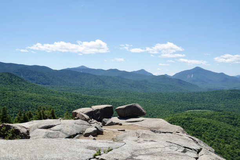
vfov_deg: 37.9
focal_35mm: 35
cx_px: 120
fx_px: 233
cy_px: 80
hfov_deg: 54.4
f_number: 9
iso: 100
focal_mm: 12.96
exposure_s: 1/160
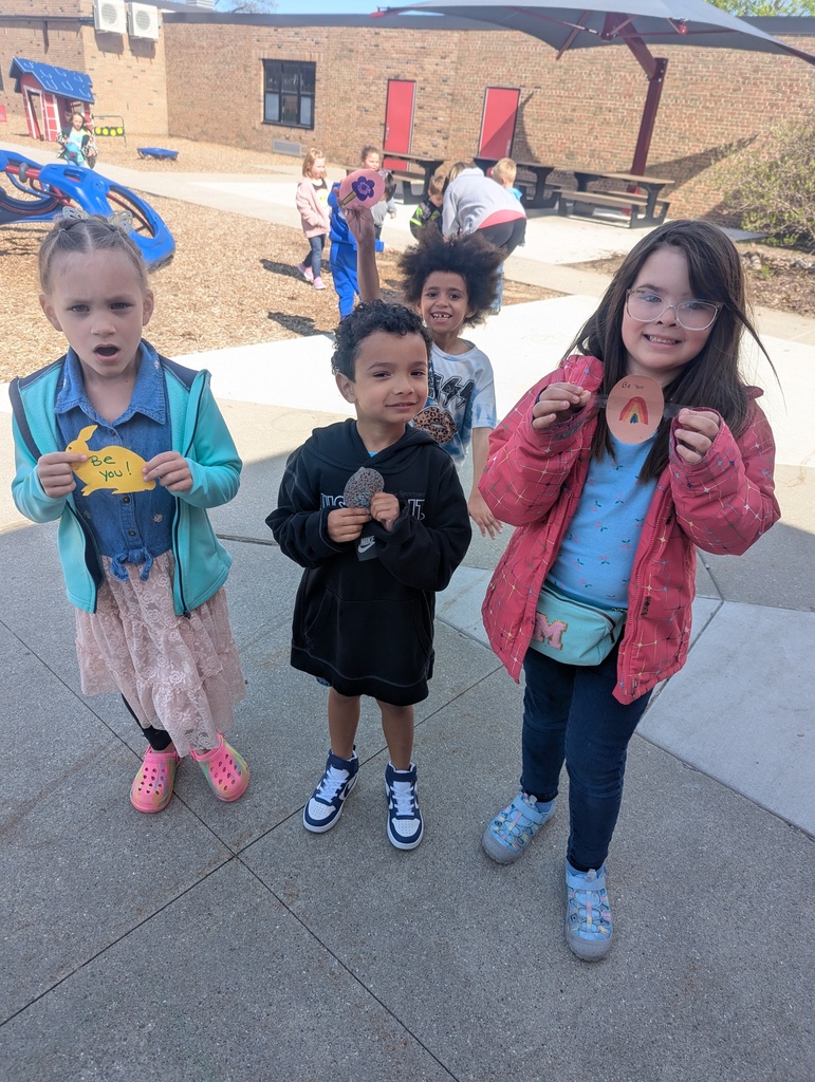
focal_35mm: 24
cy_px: 541
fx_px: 752
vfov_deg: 71.5
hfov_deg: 56.9
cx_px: 408
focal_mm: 6.81
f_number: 1.85
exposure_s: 1/740
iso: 35
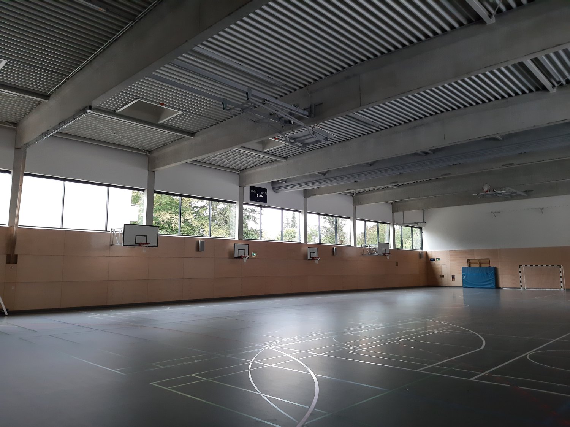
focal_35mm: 26
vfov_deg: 53.0
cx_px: 285
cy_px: 214
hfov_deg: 67.3
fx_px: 428
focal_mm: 3.93
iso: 125
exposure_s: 1/50
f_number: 1.7
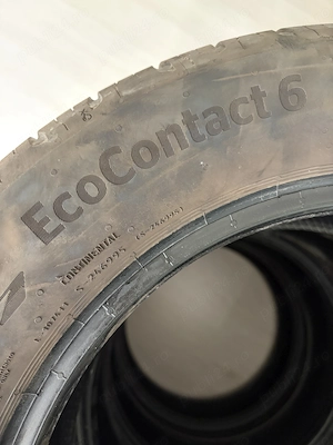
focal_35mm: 26
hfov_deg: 53.1
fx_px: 333
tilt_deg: -83.0
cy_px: 222
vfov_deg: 67.3
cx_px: 166
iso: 640
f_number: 1.6
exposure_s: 1/30
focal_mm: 5.96
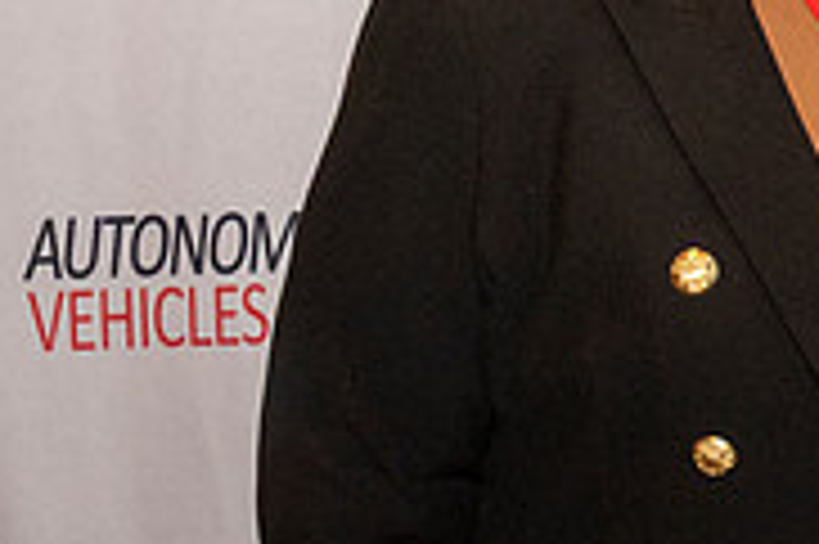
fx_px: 3046
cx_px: 1184
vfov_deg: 10.2
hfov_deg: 14.4
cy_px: 115
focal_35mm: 134
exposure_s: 1/125
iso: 2500
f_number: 13
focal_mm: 28
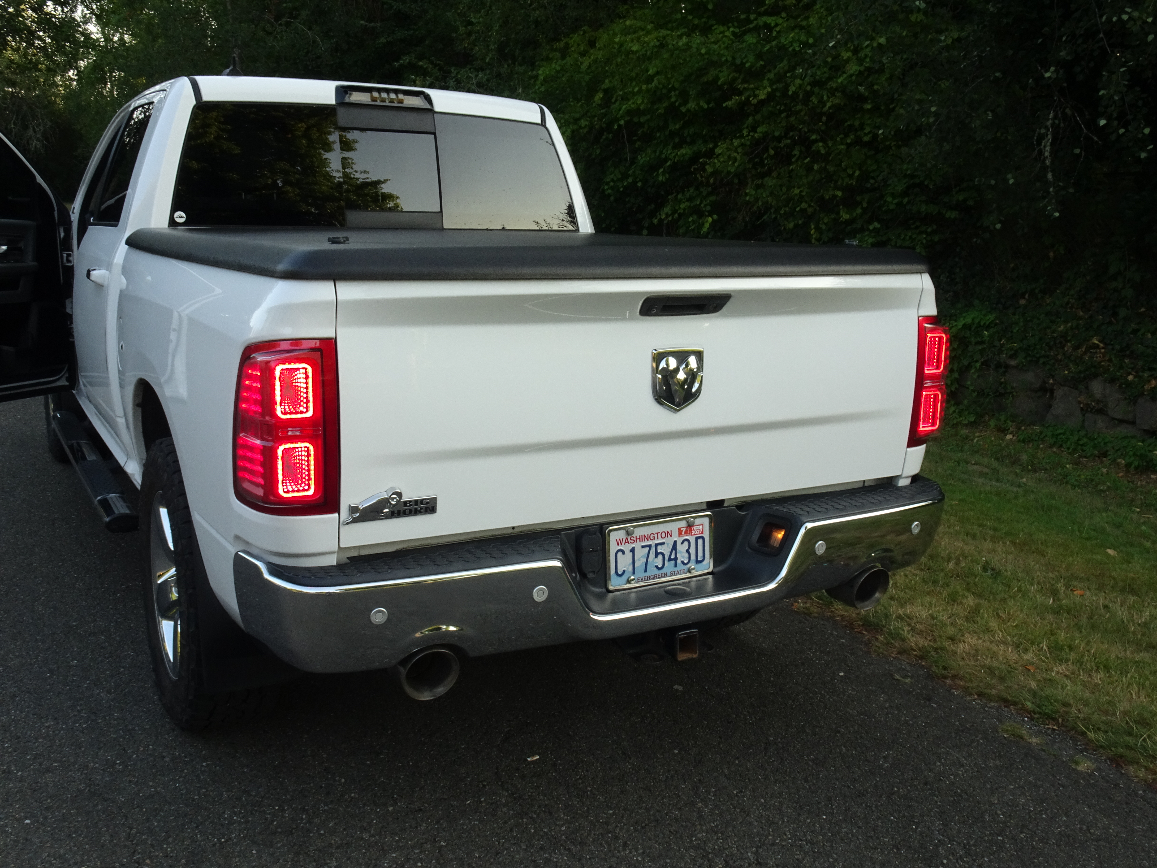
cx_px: 578
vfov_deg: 44.2
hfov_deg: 56.8
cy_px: 434
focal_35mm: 32
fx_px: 1070
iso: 80
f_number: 4
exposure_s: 1/40
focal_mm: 5.43
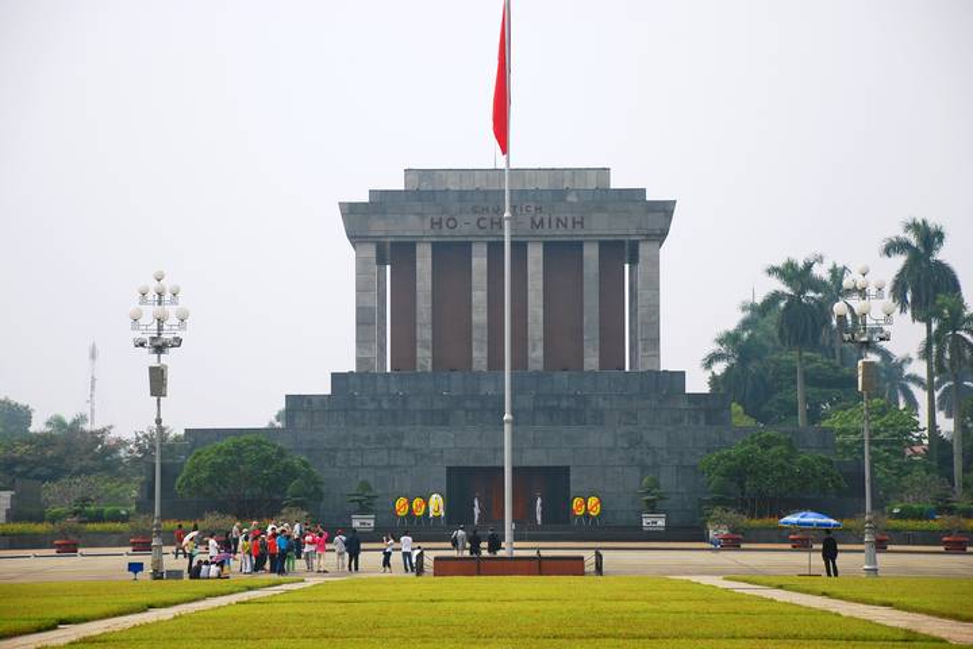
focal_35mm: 120
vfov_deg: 11.4
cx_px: 486
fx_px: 3243
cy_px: 324
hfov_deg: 17.1
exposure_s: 1/400
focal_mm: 80
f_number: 5.6
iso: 100
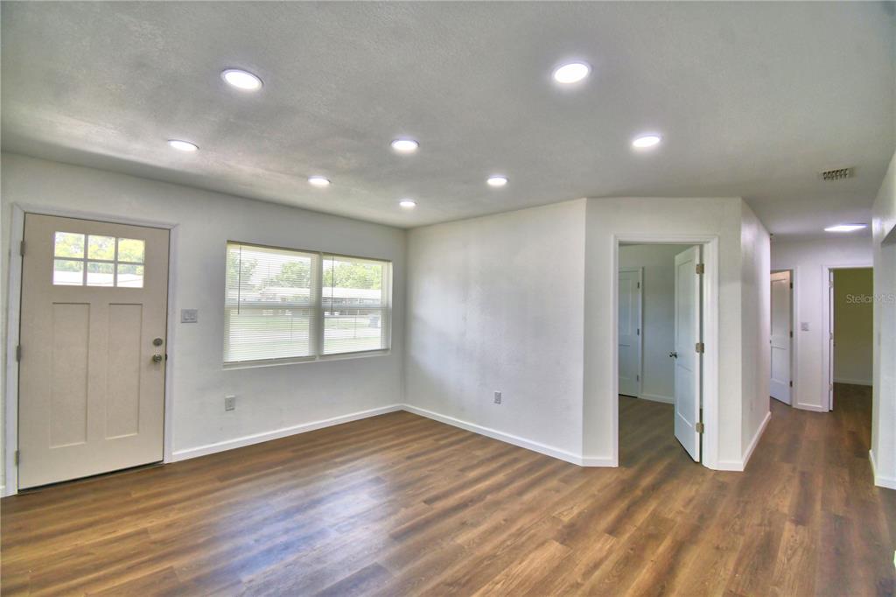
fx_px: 373
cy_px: 298
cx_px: 448
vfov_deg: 77.3
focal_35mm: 15
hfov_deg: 100.4
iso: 200
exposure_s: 1/125
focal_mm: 10
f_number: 4.5
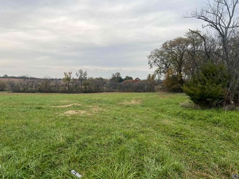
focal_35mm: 26
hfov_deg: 67.3
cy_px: 90
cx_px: 120
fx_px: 180
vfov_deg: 53.1
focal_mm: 5.7
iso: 40
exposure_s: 1/190
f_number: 1.5
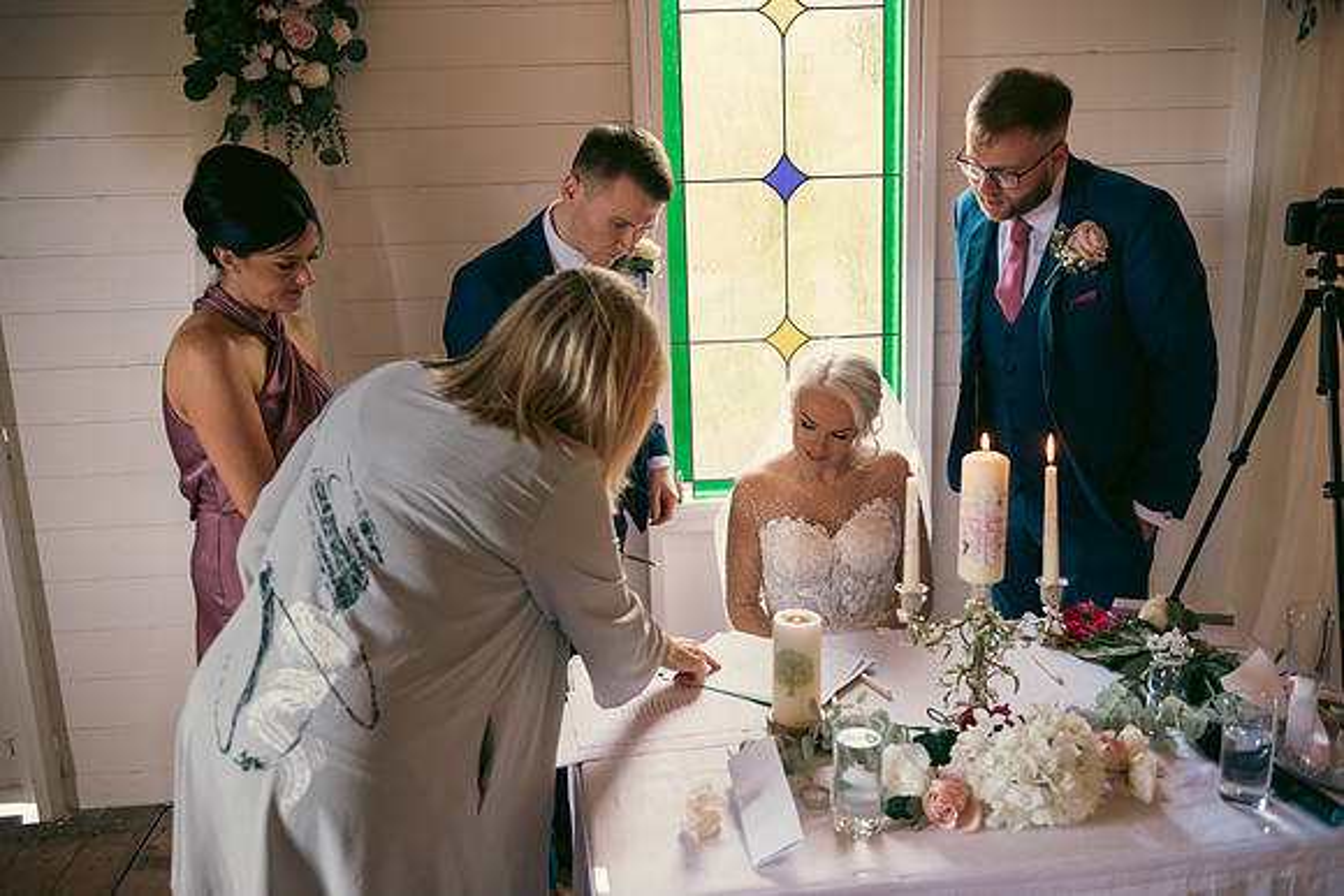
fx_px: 1195
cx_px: 672
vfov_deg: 41.1
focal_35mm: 32
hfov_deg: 58.7
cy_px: 448
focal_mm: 32
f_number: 3.5
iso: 640
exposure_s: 1/160
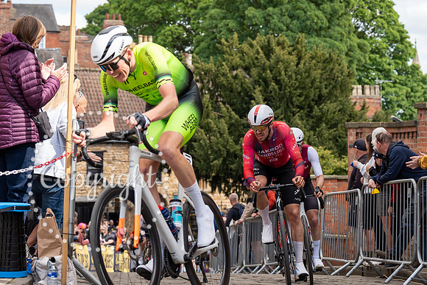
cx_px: 283
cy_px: 96
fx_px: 1241
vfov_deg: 13.1
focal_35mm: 105
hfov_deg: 19.5
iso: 500
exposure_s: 1/1000
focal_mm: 79
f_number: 5
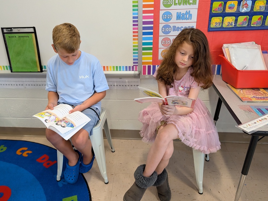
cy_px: 95
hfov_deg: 63.3
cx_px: 122
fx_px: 217
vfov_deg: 49.8
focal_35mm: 28
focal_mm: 6.9
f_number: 1.68
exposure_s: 1/348
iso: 566
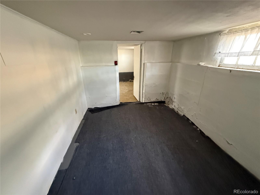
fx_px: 105
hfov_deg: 102.1
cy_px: 98
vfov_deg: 85.7
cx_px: 130
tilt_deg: -21.9
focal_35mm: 14
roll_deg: -1.6
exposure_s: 1/60
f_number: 2.2
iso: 1000
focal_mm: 2.22
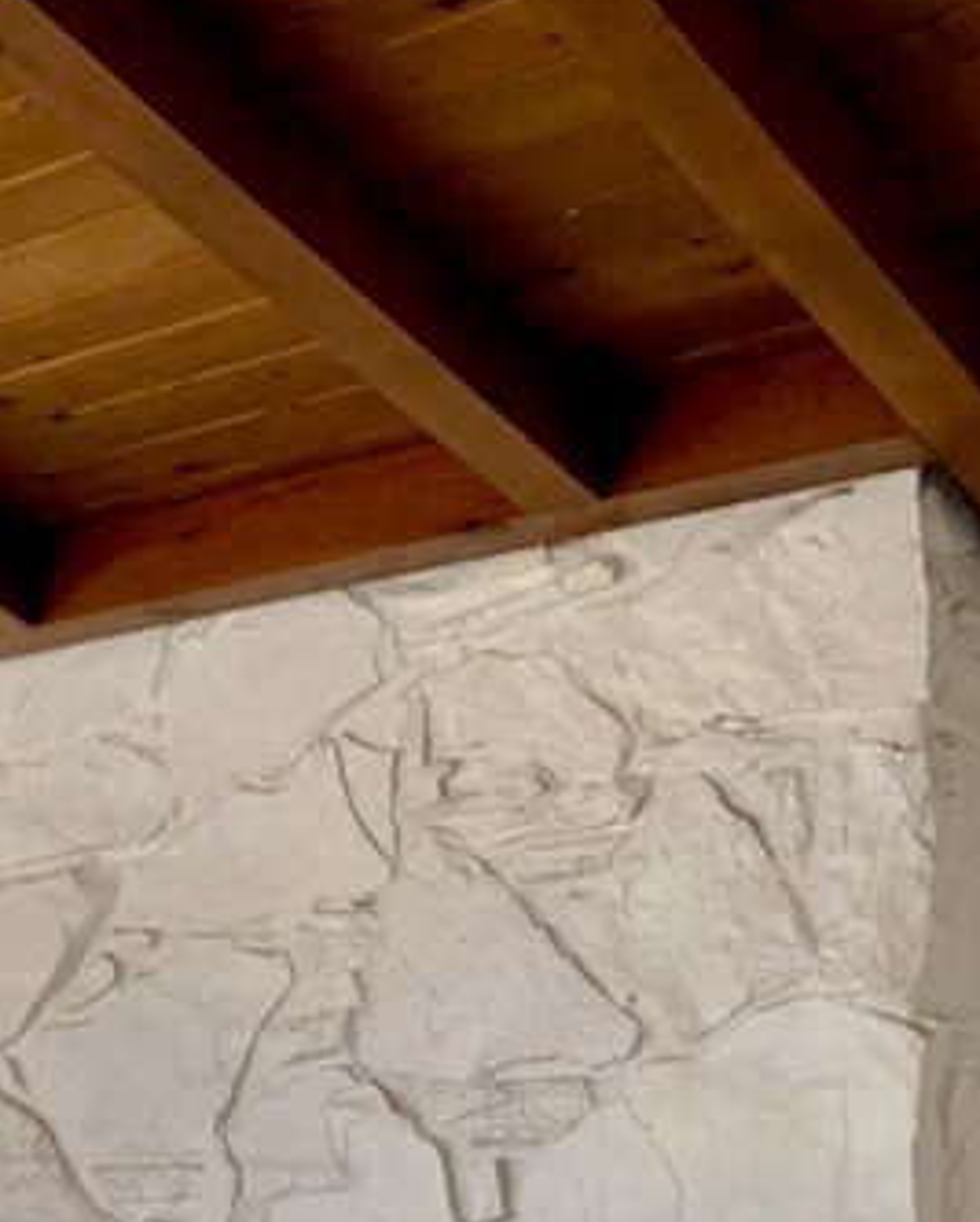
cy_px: 1383
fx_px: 2824
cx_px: -532
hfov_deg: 17.5
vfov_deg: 22.8
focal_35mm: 78
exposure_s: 1/188
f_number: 1.8
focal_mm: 4.25
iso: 25
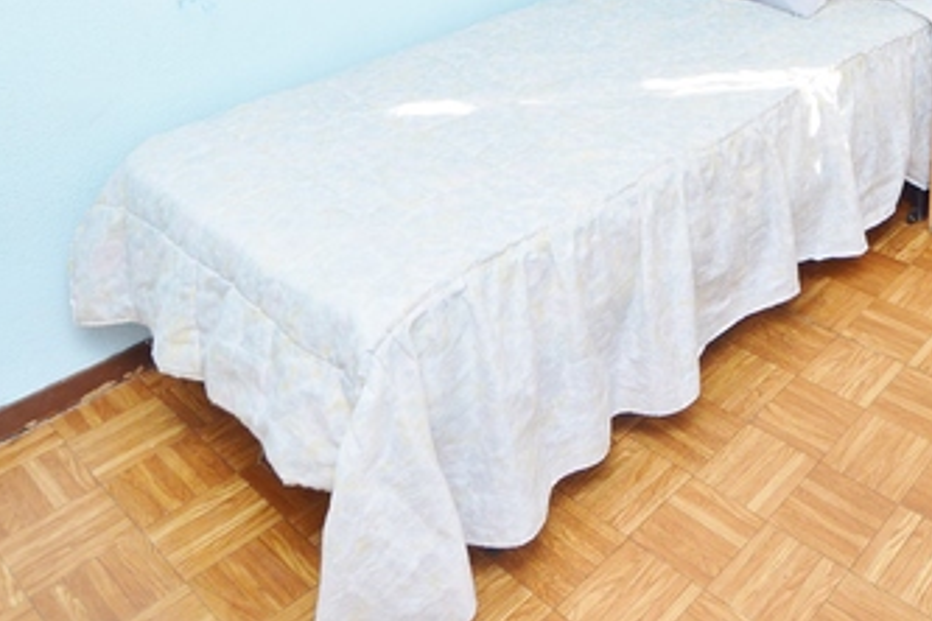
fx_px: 932
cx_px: 761
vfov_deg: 31.2
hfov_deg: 49.6
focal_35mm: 36
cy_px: -120
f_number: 5.6
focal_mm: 10
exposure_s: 1/125
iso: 400
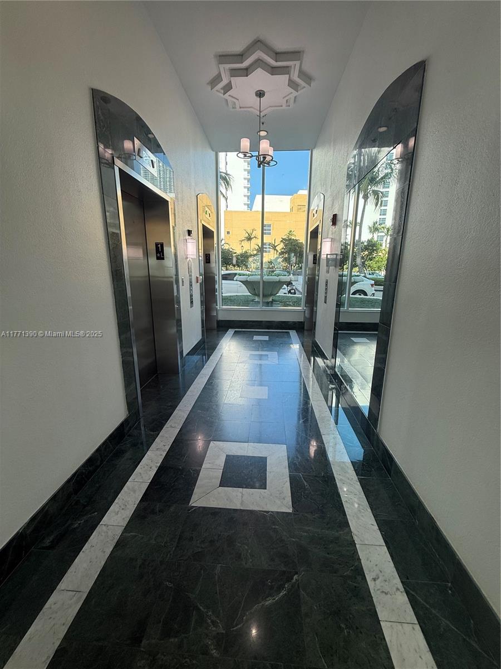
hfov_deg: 85.7
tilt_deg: -12.5
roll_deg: -0.6
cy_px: 334
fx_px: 270
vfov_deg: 102.1
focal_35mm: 14
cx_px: 250
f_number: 2.2
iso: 50
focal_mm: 2.22
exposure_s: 1/293
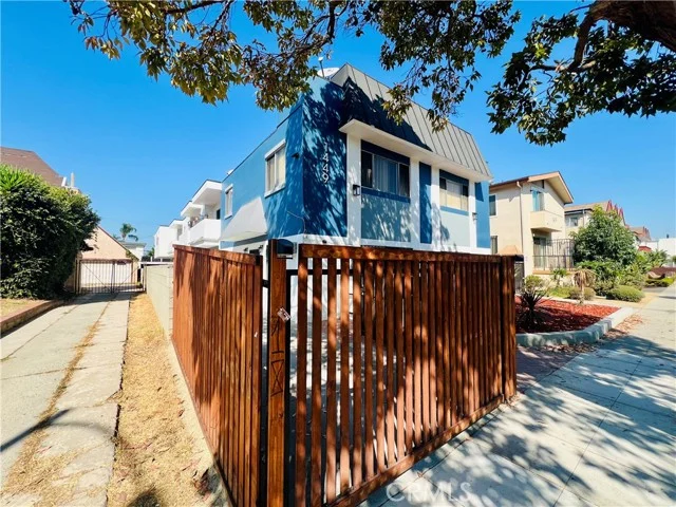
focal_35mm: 13
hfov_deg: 106.2
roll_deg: +0.0
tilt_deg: +1.9
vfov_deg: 89.9
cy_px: 254
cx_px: 338
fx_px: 254
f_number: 1.8
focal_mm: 1.57
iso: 32
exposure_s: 1/861
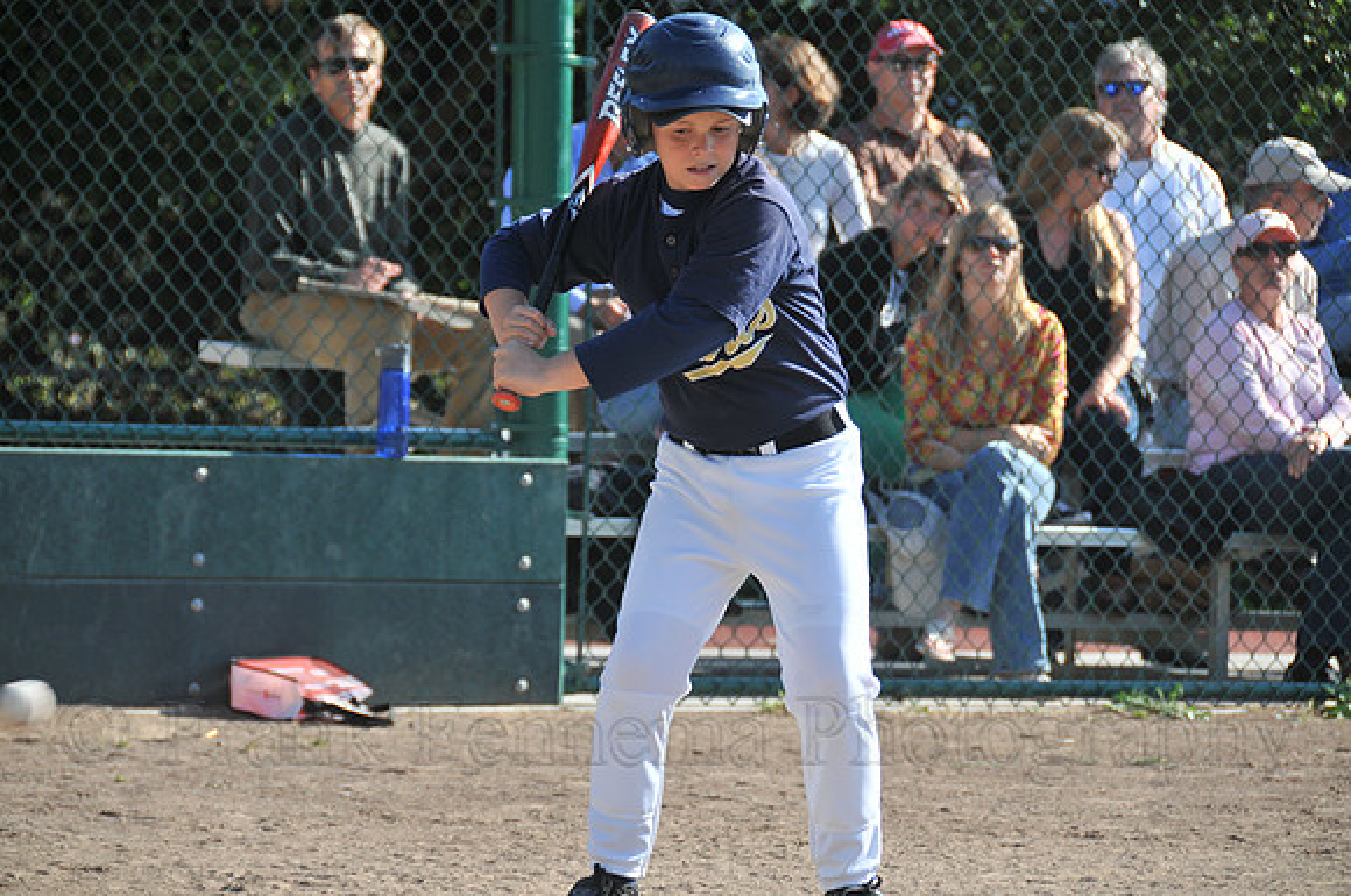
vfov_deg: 6.8
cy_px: 448
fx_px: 7589
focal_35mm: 202
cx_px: 676
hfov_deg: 10.2
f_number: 5.6
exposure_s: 1/500
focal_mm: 135
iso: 200
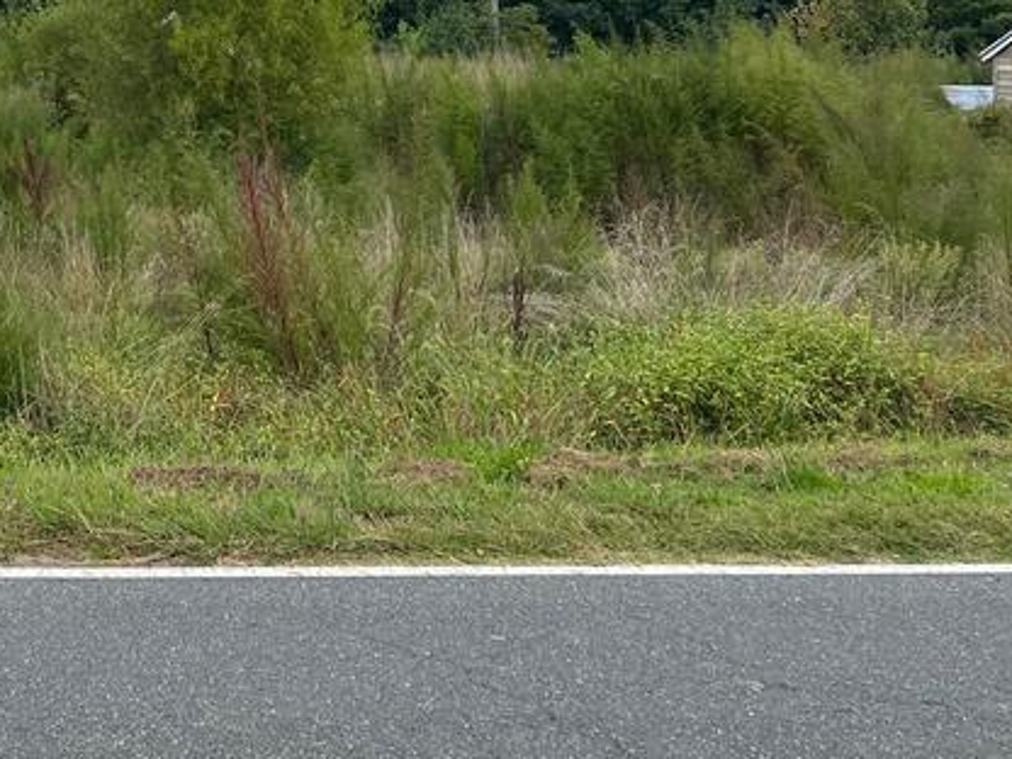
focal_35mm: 64
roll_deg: -1.1
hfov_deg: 27.4
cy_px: -39
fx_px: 1871
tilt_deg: +3.6
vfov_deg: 21.9
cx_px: -131
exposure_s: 1/2208
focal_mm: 5.7
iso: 50
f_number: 1.5
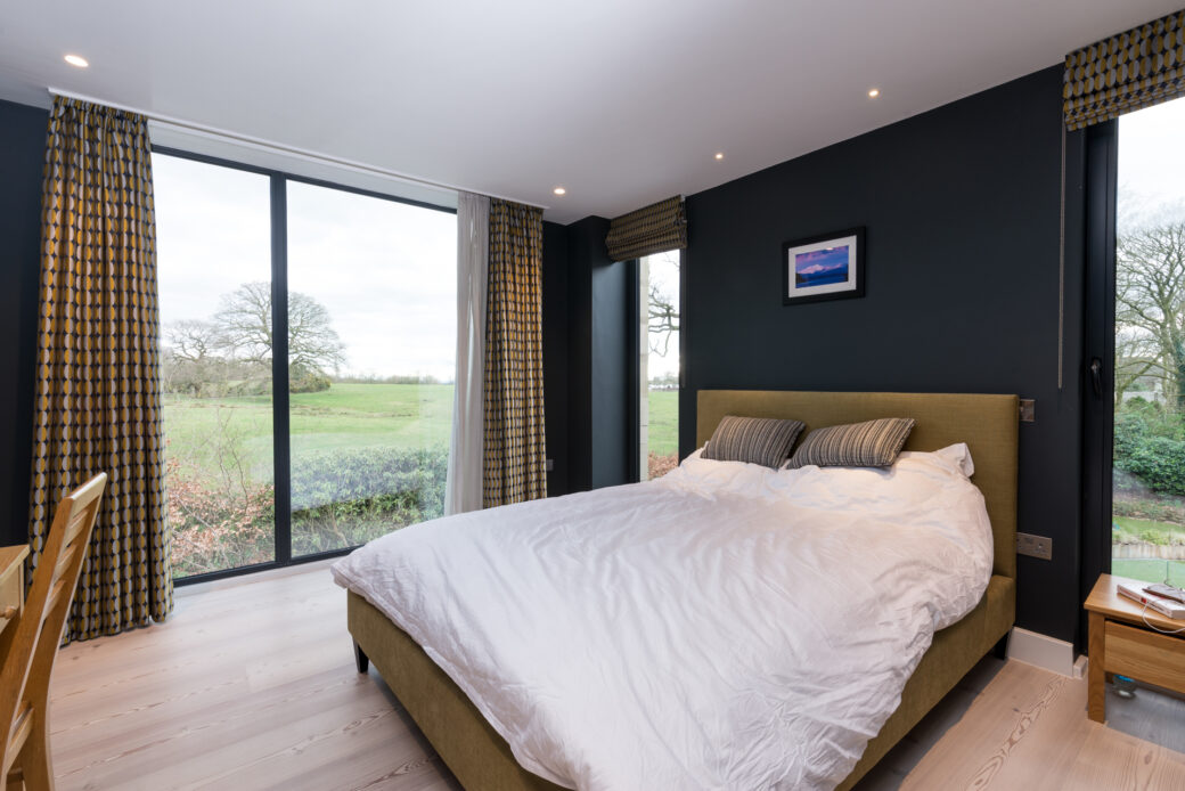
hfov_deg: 96.7
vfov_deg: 73.8
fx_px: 527
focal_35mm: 16
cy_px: 396
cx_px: 592
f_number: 11
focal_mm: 16
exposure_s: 1/2.5
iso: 100
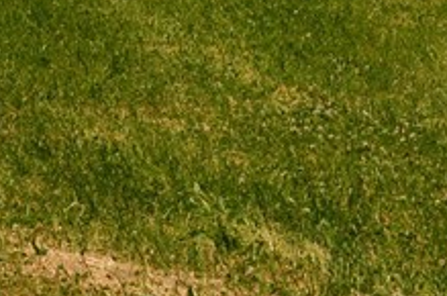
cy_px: -78
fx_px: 3692
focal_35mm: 298
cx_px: 350
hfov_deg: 6.9
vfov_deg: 4.6
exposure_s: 1/500
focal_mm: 40
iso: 320
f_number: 11
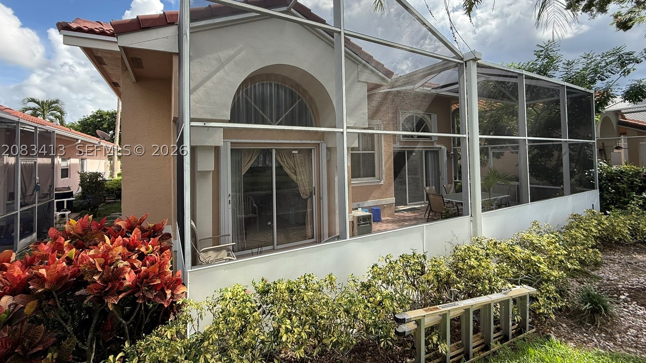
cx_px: 317
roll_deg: +0.8
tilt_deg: +1.7
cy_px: 150
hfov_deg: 99.4
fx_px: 274
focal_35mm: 16
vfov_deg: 66.6
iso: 50
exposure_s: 1/379
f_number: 2.2
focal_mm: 2.22
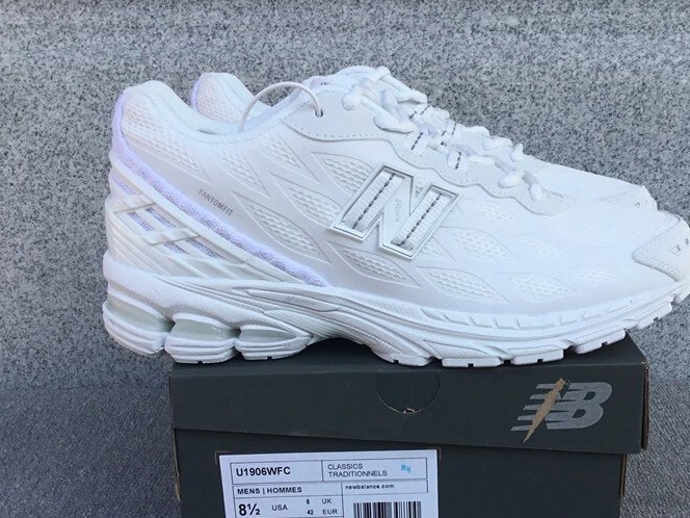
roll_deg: +0.1
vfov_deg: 34.0
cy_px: 348
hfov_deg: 44.5
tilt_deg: -19.1
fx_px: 837
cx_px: 420
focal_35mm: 42
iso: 25
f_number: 2.4
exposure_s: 1/574
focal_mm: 3.3
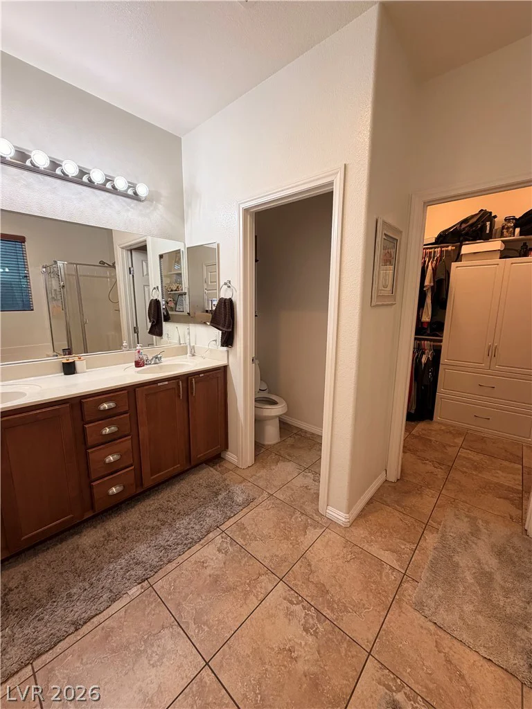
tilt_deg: -9.5
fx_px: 287
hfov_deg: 85.7
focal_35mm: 14
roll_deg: -0.2
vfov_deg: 102.1
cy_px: 354
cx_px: 266
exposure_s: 1/120
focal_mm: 2.22
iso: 160
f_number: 2.2
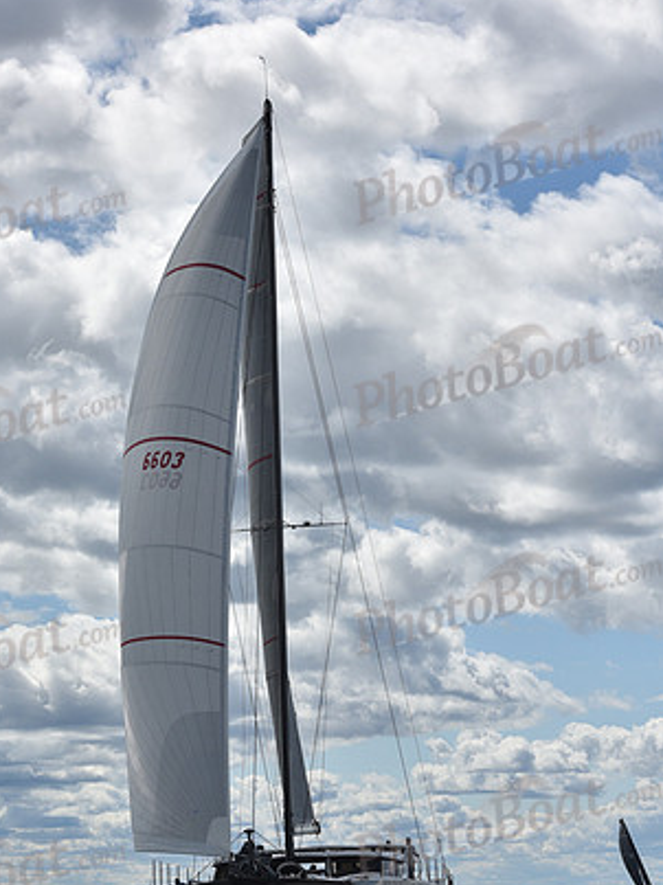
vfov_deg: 20.2
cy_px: 516
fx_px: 2478
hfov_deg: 15.2
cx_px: 240
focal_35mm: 97
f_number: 10
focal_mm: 70
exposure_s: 1/1000
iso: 250
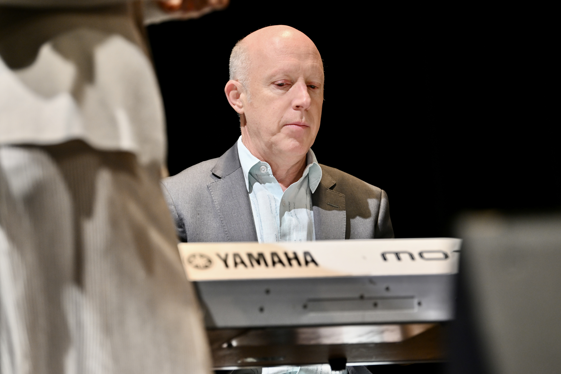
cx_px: 288
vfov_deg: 8.6
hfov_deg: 12.8
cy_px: 196
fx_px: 2493
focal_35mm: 160
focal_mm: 135
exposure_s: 1/160
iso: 800
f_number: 2.8
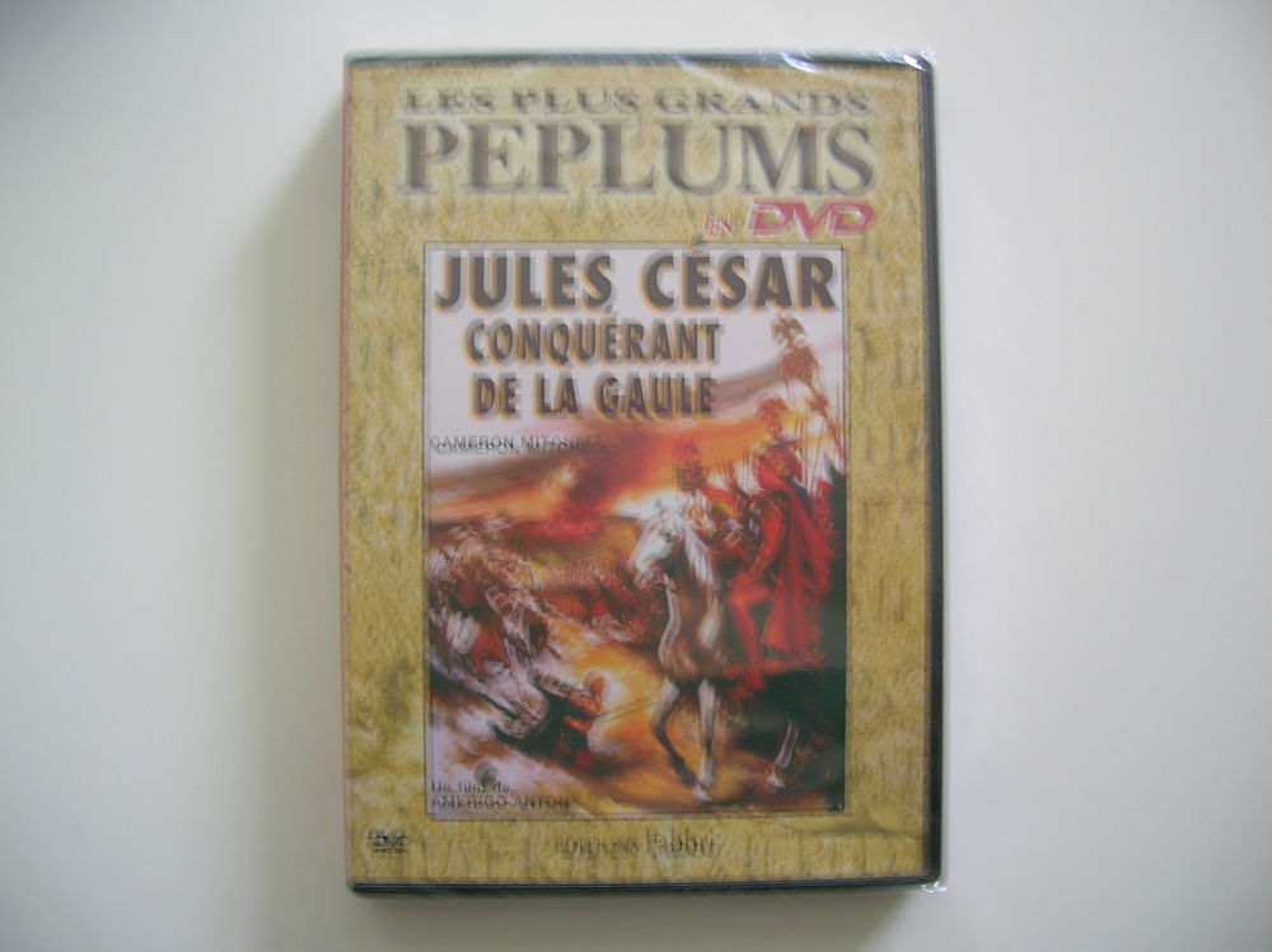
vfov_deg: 41.7
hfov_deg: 54.0
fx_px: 1248
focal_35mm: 34
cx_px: 636
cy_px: 476
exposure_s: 1/6.5
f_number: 2.9
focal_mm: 5.7
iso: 50
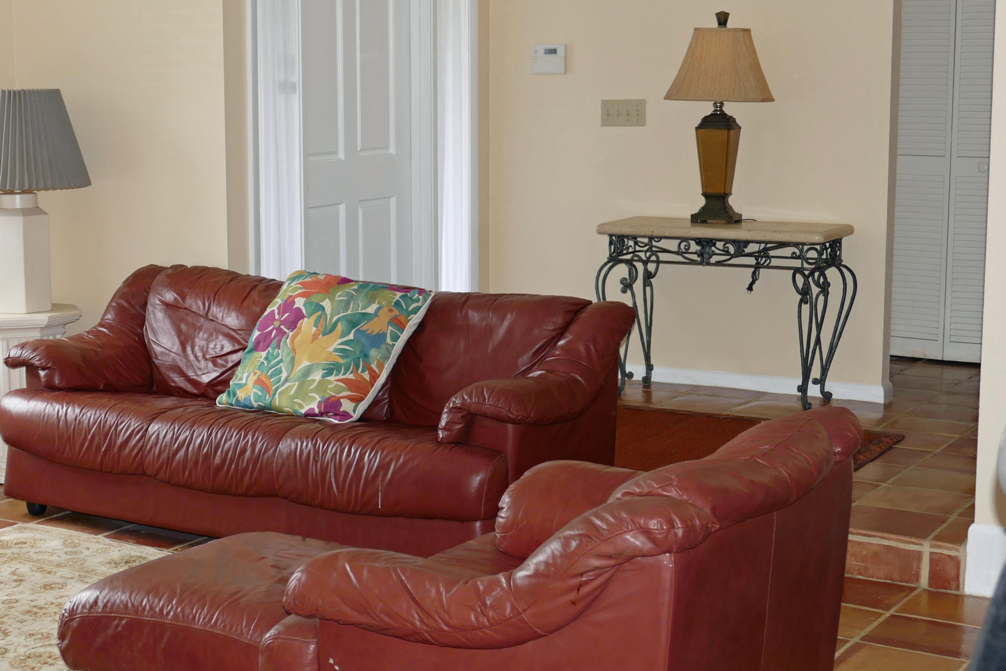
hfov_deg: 30.6
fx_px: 1816
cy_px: 312
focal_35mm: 65
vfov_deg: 20.9
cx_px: 298
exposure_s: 1/60
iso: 250
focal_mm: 16.24
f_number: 3.2
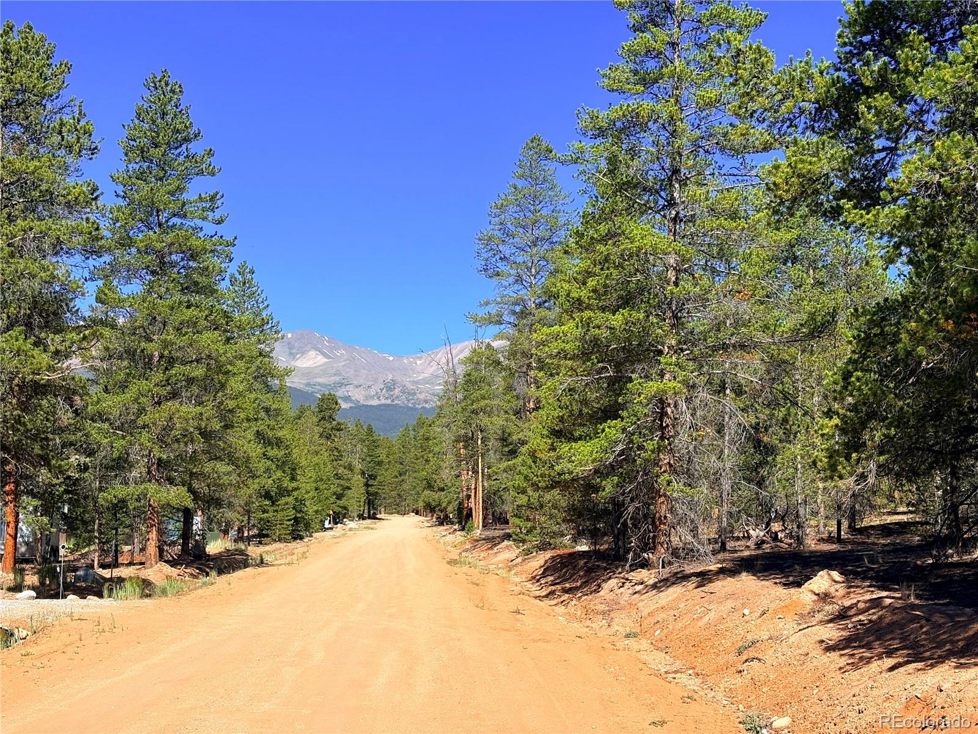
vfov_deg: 28.0
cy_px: 367
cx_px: 489
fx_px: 1469
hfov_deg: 36.8
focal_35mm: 52
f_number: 1.6
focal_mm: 5.96
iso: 32
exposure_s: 1/2451
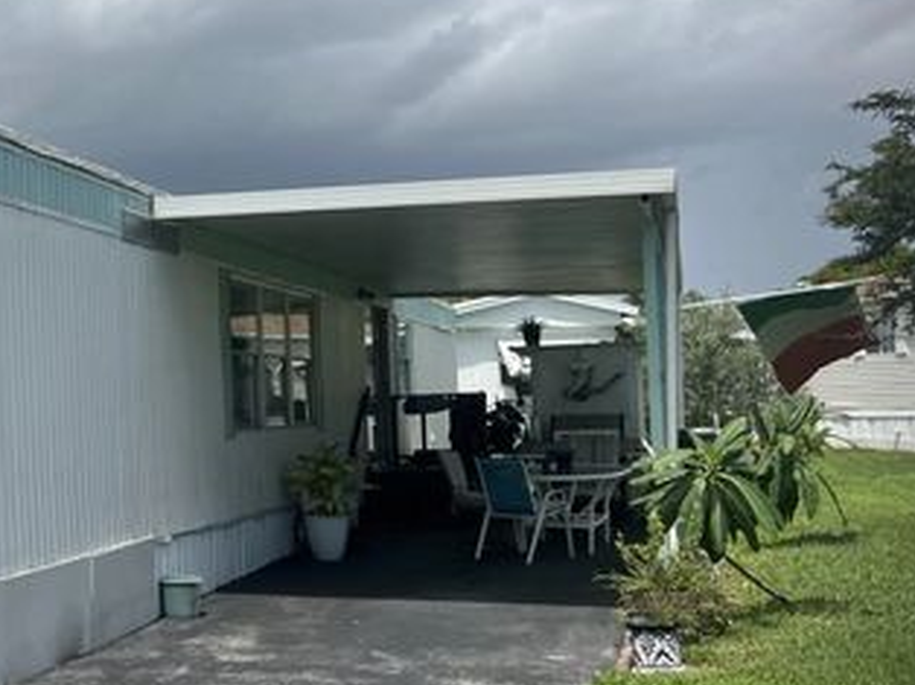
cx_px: 9
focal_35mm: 53
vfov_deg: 27.5
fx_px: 1400
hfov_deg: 33.3
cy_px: 379
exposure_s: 1/8000
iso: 50
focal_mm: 5.7
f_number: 1.5
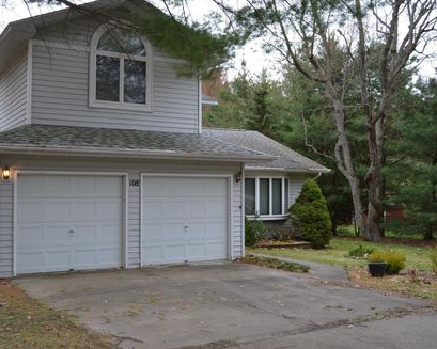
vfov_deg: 37.7
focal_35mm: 40
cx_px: 178
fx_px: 512
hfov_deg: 46.0
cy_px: 174
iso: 280
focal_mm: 23
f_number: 5.6
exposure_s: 1/125
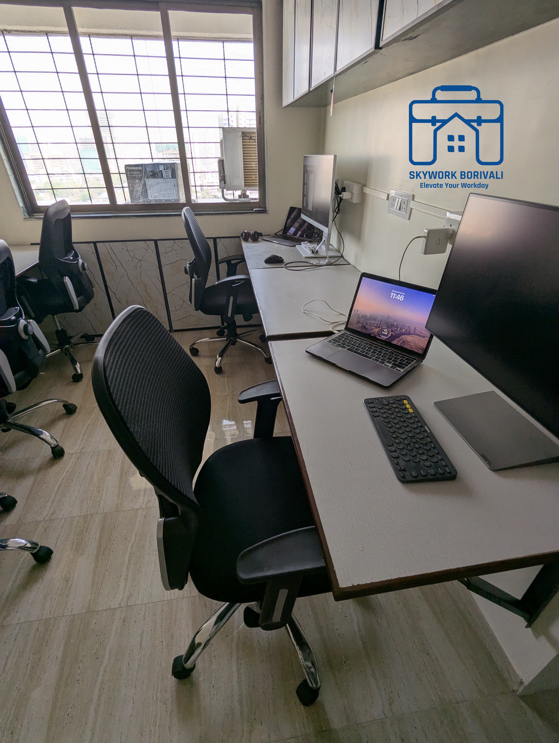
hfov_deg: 78.2
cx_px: 280
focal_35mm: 16
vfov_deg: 94.4
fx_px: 344
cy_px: 372
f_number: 2.2
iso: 48
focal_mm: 2.35
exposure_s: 1/80
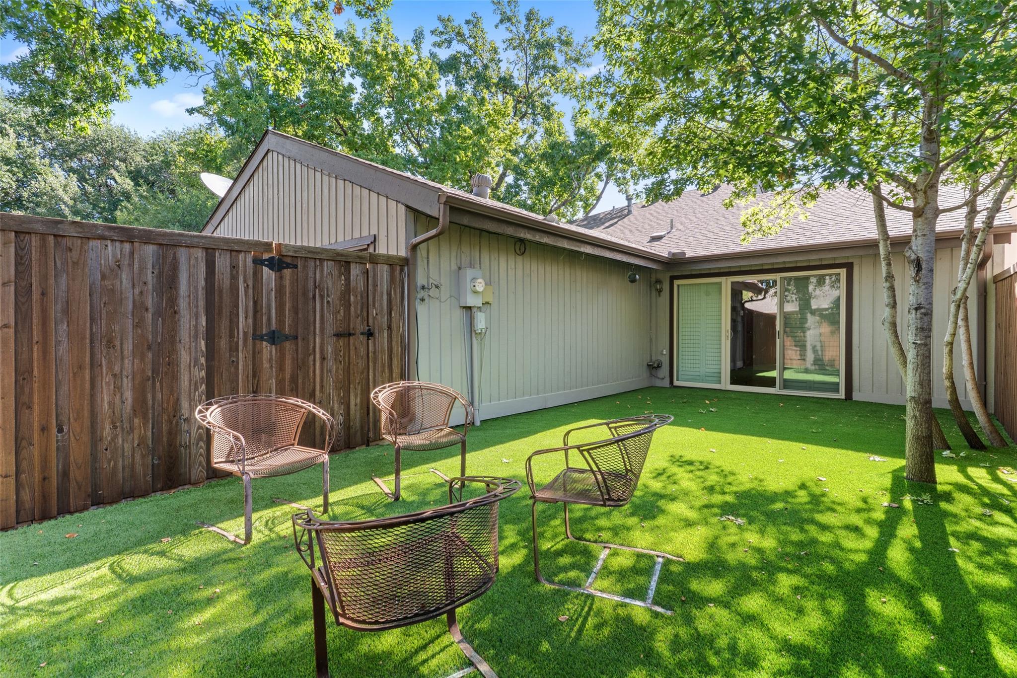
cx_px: 508
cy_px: 339
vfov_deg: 70.4
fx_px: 480
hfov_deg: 93.3
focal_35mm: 17
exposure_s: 1/10
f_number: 10
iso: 400
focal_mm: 17
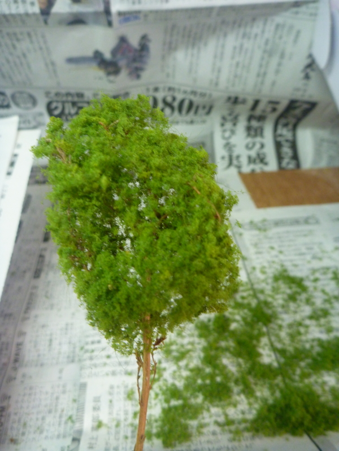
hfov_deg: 49.7
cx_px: 170
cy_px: 226
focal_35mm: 28
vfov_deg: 63.4
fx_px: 366
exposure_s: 1/30
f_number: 3.3
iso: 320
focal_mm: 4.9
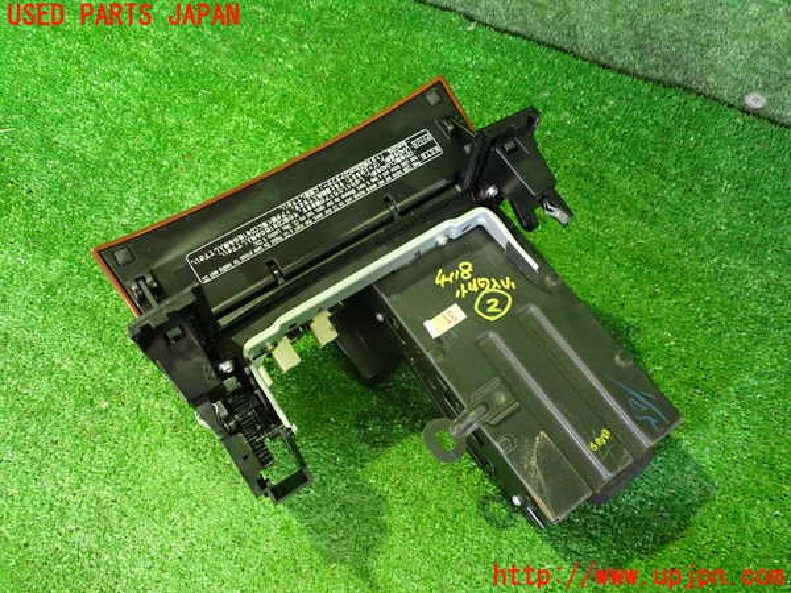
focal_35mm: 30
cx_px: 396
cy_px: 296
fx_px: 686
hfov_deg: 60.0
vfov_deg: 46.8
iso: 800
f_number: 2.3
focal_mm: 5.4
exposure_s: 1/20
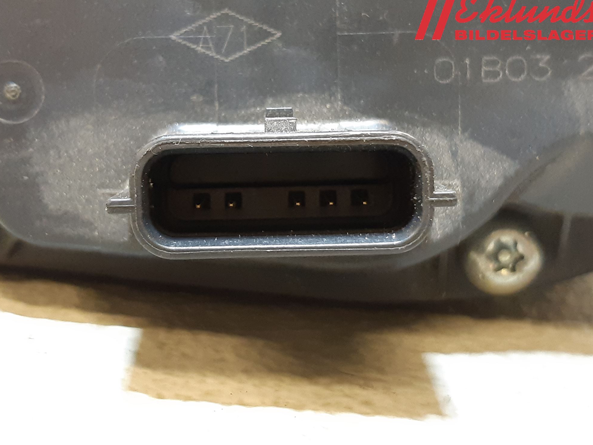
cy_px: 220
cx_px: 291
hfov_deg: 65.3
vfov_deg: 51.4
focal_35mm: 27
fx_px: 463
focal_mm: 3.93
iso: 250
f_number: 1.7
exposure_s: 1/50
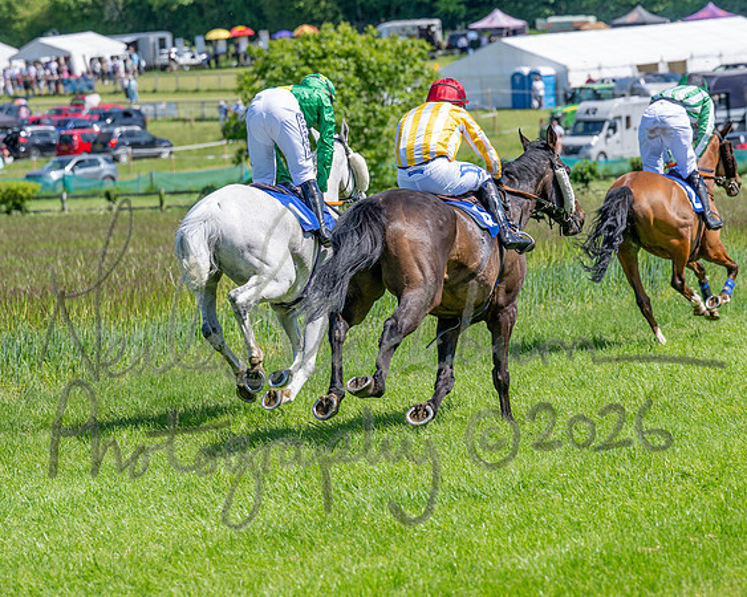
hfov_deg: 10.4
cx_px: 374
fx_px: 4109
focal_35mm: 186
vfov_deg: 8.3
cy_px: 298
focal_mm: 110
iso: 200
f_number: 4
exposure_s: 1/1600
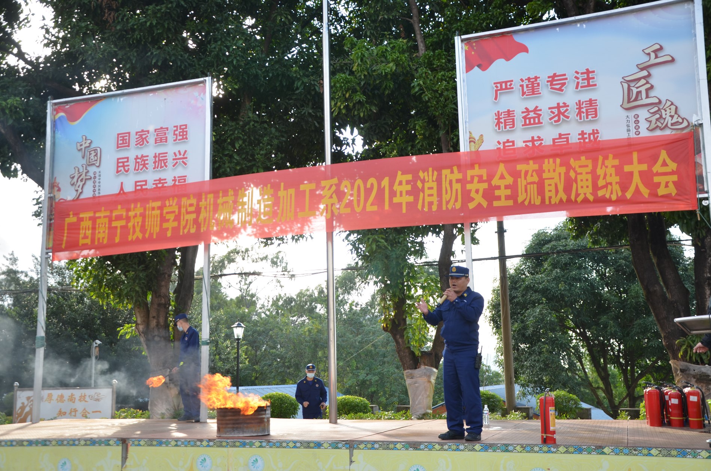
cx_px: 356
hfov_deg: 49.6
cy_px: 236
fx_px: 769
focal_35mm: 39
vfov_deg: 34.1
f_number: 4
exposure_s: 1/125
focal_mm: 26
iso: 100
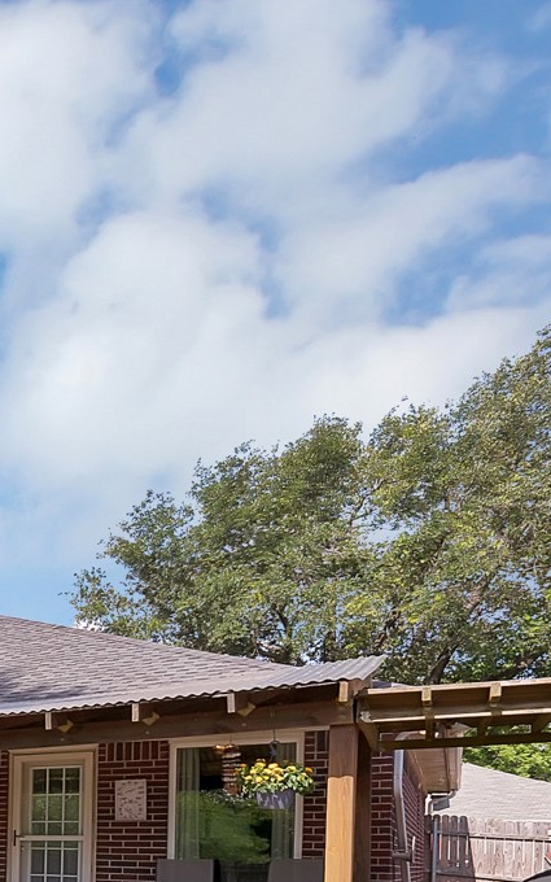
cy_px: 861
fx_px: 865
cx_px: -604
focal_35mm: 36
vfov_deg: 46.3
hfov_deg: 18.2
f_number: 9
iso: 640
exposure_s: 1/160
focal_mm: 12
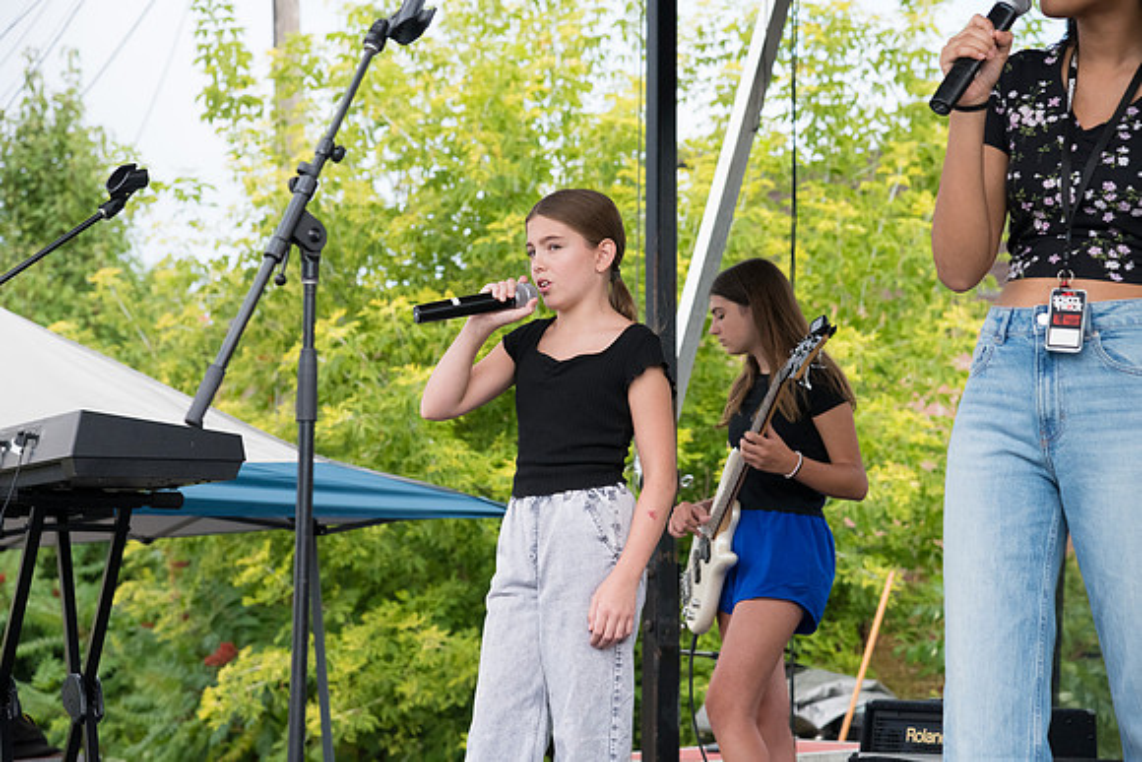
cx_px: 571
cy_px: 381
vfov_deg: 14.4
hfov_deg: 21.5
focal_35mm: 95
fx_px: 3014
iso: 2500
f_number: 6.3
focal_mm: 95
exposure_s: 1/2000
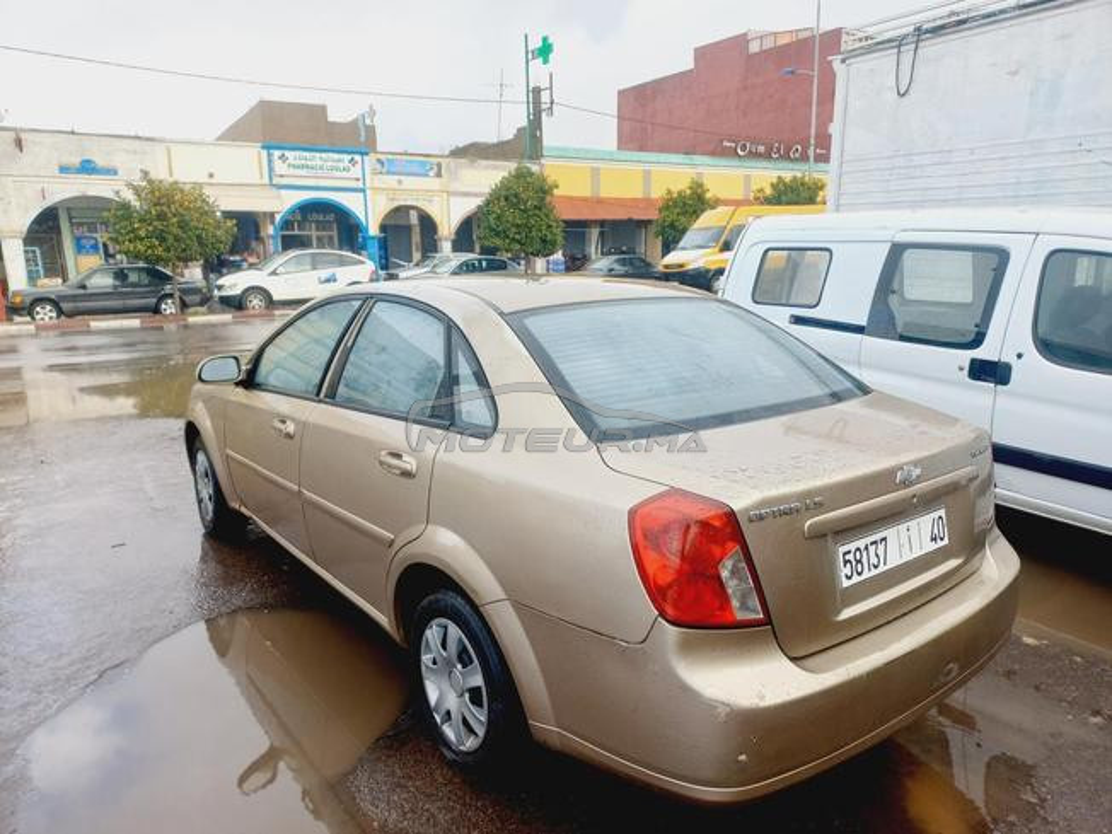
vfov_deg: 54.9
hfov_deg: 69.4
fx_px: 803
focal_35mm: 25
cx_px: 556
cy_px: 417
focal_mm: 4.6
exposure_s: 1/123
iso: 25
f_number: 1.8
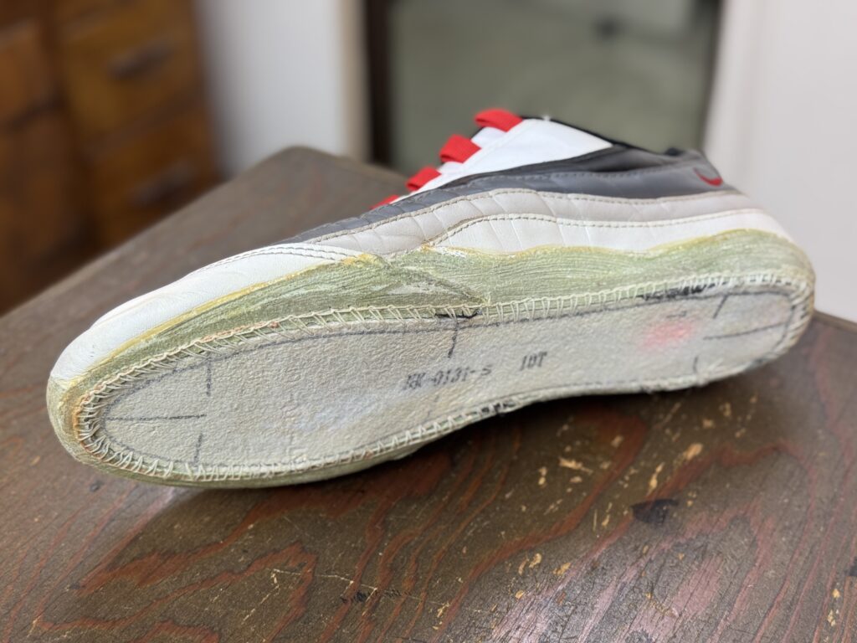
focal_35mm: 48
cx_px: 428
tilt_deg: -35.9
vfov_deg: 30.3
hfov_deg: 39.7
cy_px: 322
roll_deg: +1.0
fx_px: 1188
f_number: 1.78
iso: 80
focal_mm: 6.76
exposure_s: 1/60
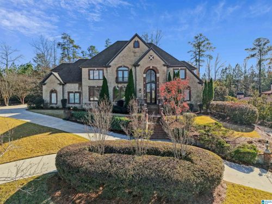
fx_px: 189
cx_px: 136
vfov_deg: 56.8
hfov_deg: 71.6
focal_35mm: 24
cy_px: 102
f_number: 1.8
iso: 370
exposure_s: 1/6400
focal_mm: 8.7
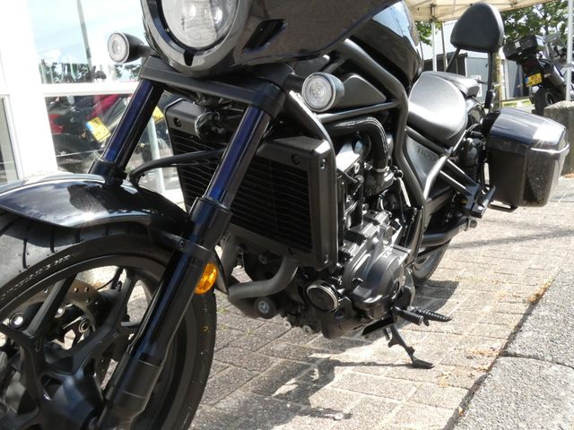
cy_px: 215
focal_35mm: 35
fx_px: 580
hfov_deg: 52.6
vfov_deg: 40.7
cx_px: 287
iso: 800
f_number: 5
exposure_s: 1/1000
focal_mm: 6.2
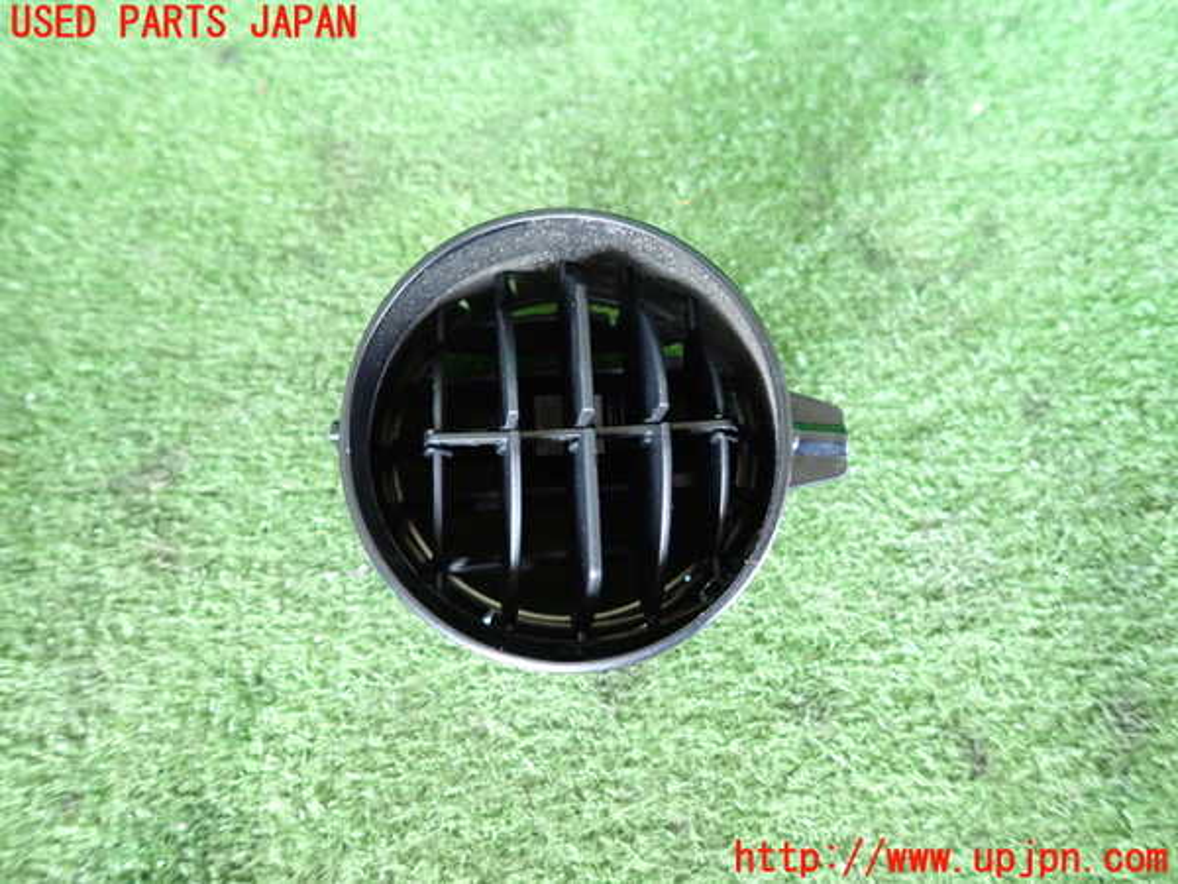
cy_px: 442
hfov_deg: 69.4
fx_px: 851
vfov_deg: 54.9
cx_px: 589
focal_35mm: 25
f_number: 2
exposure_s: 1/80
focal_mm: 4.5
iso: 800
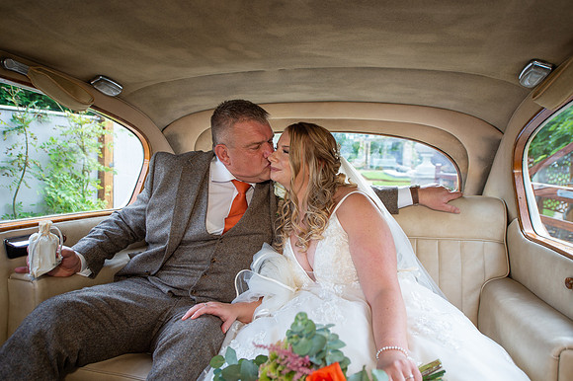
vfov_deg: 51.3
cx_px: 286
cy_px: 190
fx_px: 397
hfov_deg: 71.6
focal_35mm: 25
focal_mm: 24
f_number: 3.5
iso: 160
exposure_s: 1/160
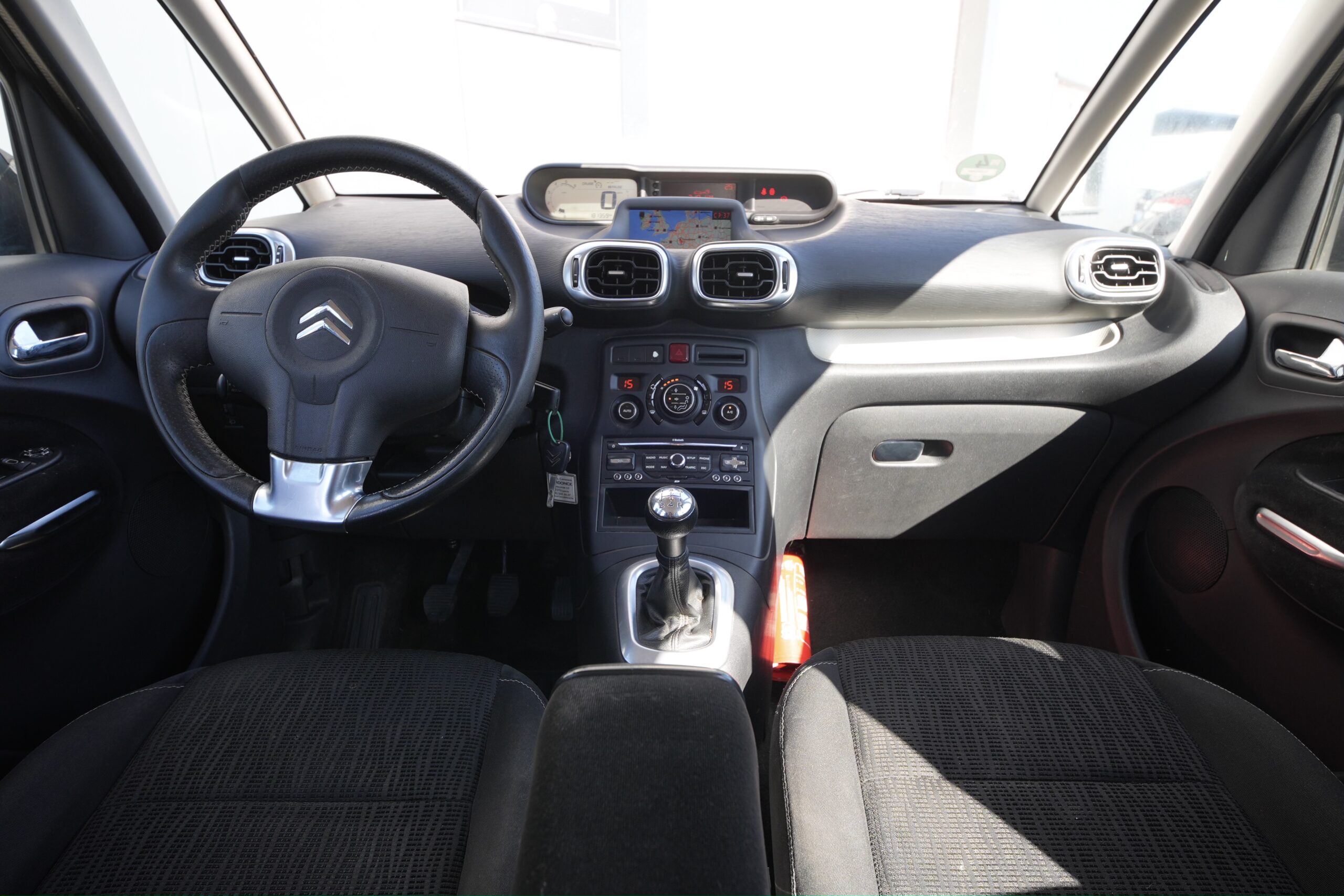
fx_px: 504
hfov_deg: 106.3
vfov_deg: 83.3
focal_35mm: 14
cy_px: 448
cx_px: 672
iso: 100
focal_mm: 9
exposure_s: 1/60
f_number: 4
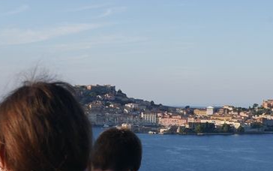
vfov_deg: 11.8
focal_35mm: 110
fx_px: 819
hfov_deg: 18.9
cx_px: 93
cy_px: 170
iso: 200
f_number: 8
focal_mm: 21
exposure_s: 1/320
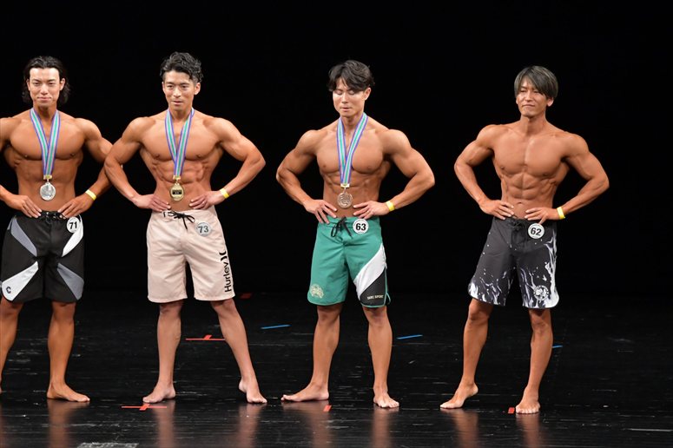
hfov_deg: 8.1
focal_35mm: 255
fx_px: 4765
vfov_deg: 5.4
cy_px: 224
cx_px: 336
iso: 3200
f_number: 5.6
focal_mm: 170
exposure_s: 1/400
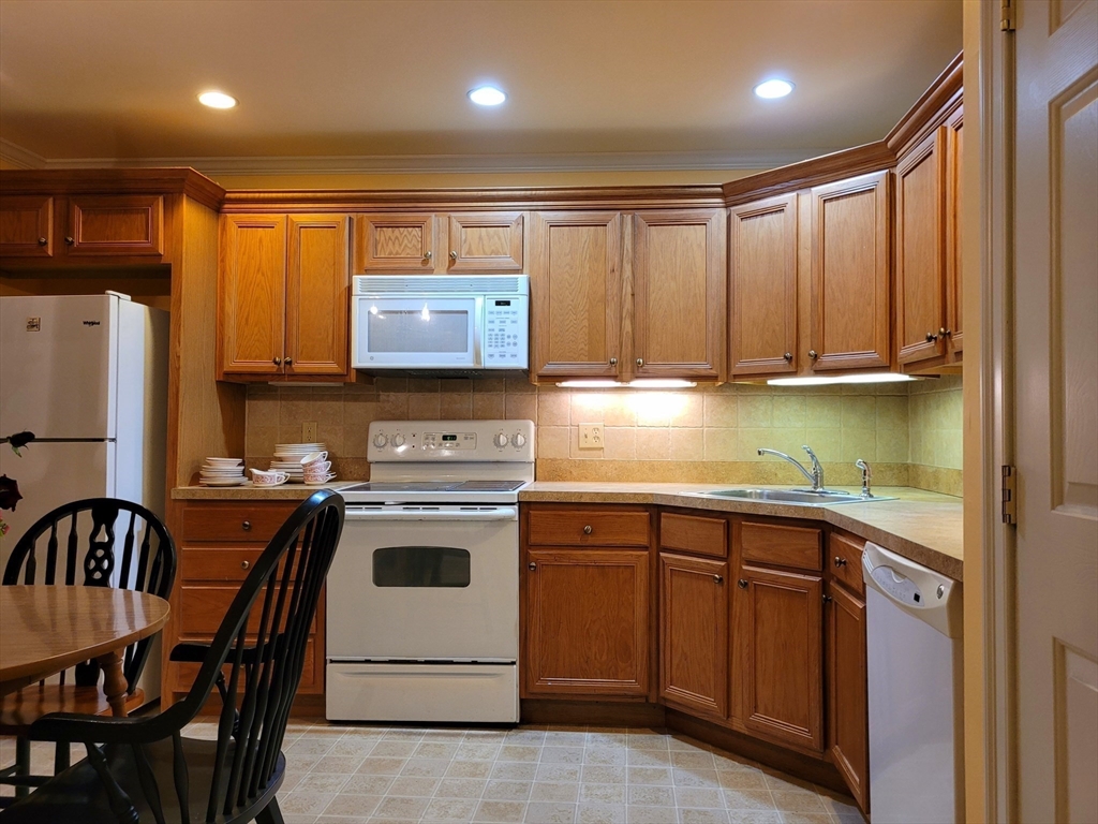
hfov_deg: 67.3
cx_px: 549
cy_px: 412
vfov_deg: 53.1
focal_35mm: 26
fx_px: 825
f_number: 1.8
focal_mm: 5.4
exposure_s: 1/40
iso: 160
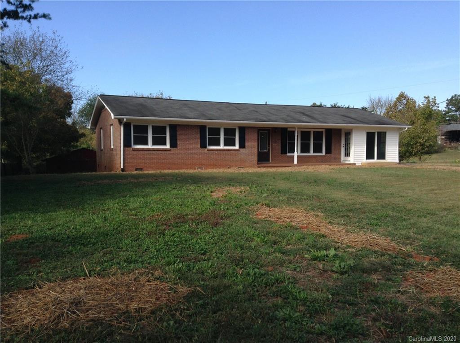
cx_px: 230
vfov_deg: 42.8
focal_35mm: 33
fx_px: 438
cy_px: 172
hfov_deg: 55.4
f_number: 2.4
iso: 25
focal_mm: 3.3
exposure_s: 1/682
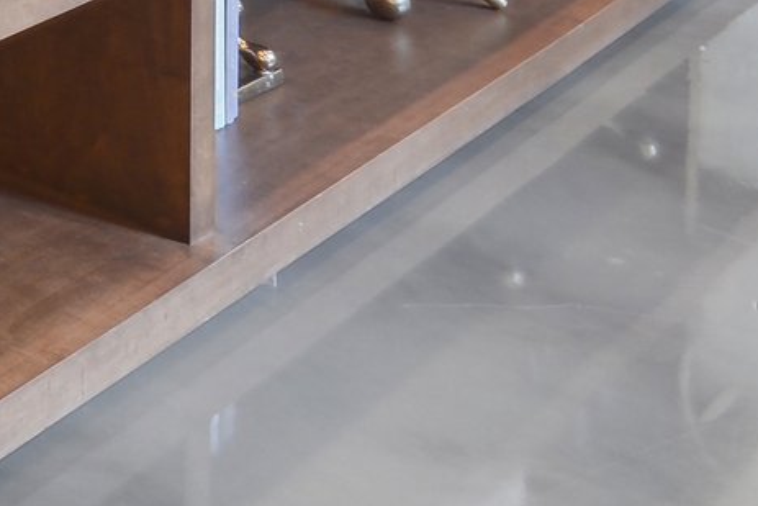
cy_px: -707
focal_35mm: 81
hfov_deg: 13.6
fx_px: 1706
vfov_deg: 12.9
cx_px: -1231
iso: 100
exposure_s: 1/2
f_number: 8
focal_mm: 10
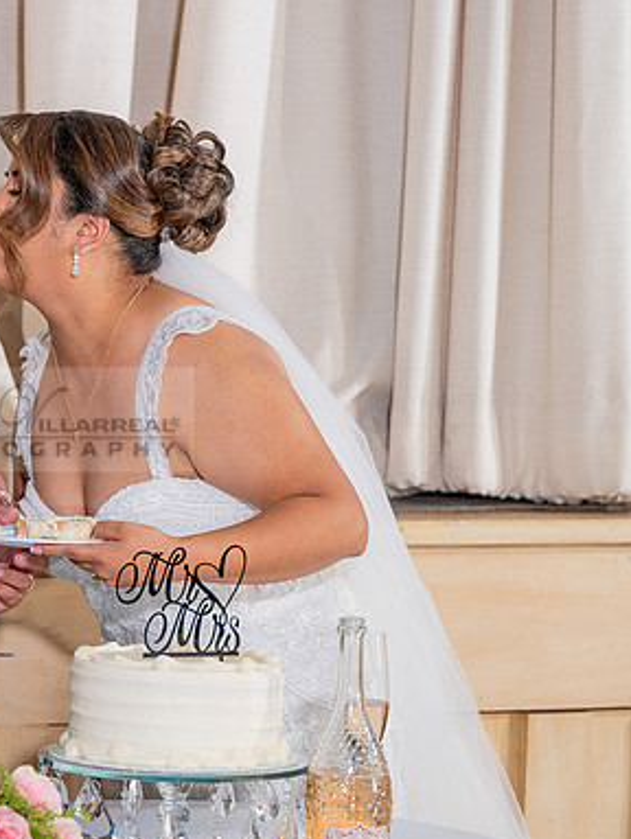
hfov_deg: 11.0
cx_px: 48
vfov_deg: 14.7
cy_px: 445
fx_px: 3251
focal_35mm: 134
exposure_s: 1/200
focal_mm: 80
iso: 1600
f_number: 3.2
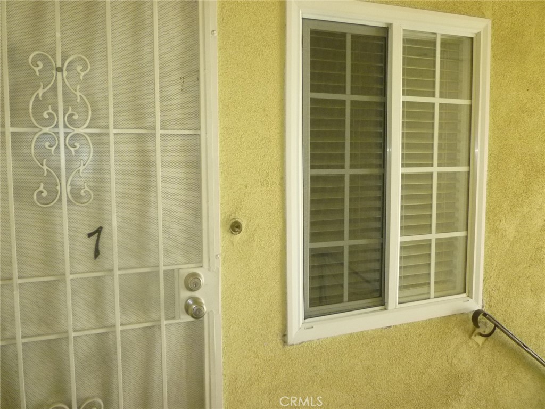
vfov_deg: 48.2
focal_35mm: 29
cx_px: 272
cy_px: 204
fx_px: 457
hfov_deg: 61.7
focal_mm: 5.2
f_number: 3.3
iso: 400
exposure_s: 1/160
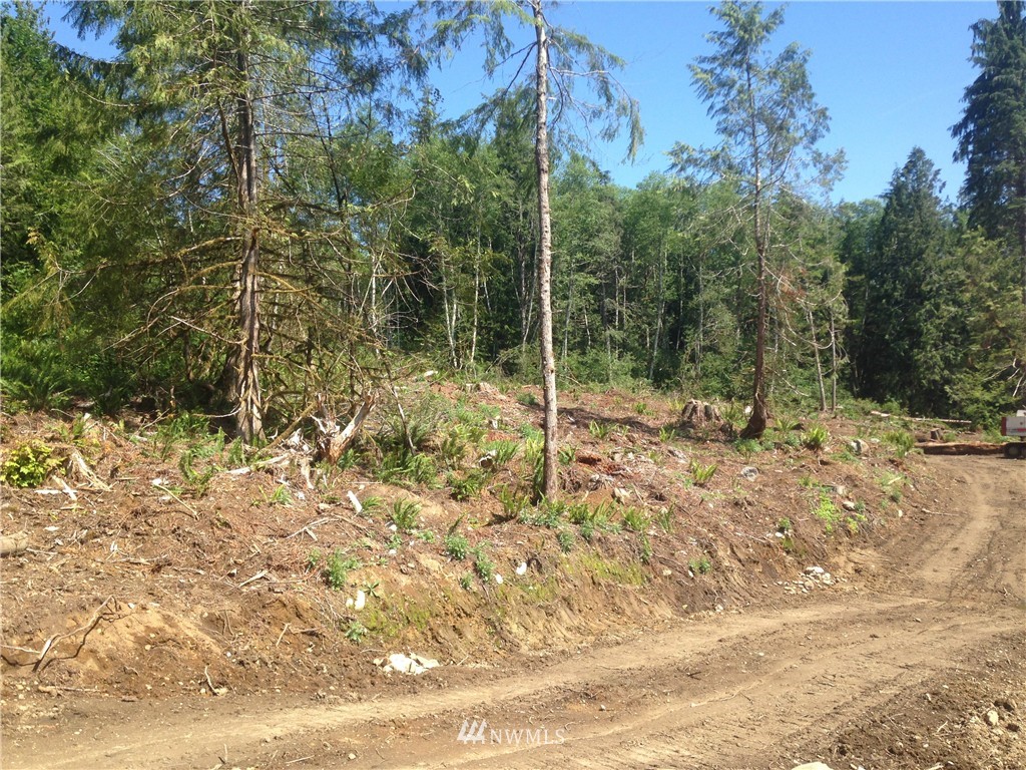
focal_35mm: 33
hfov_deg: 55.4
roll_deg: +0.6
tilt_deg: +1.9
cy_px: 385
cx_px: 513
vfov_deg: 42.9
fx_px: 978
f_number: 2.4
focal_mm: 4.12
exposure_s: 1/653
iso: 50
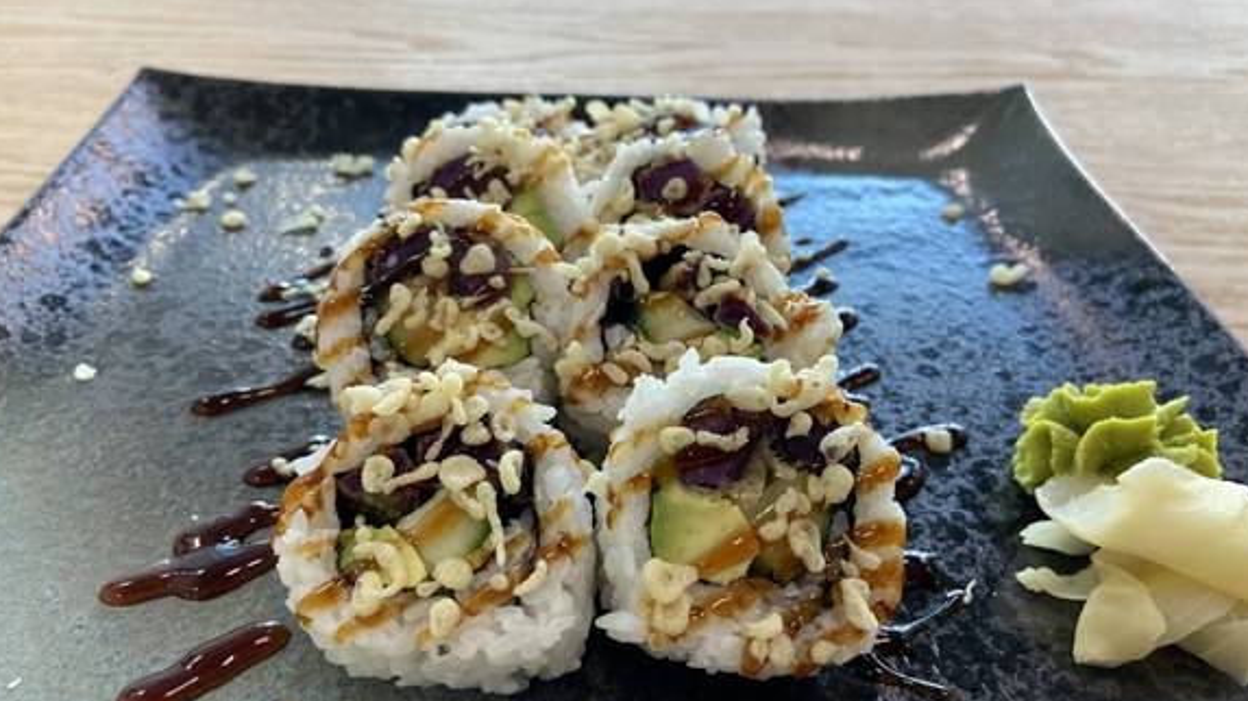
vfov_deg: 40.1
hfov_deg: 66.1
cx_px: 627
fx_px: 959
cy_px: 398
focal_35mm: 29
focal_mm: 4.25
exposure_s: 1/120
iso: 125
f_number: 1.8
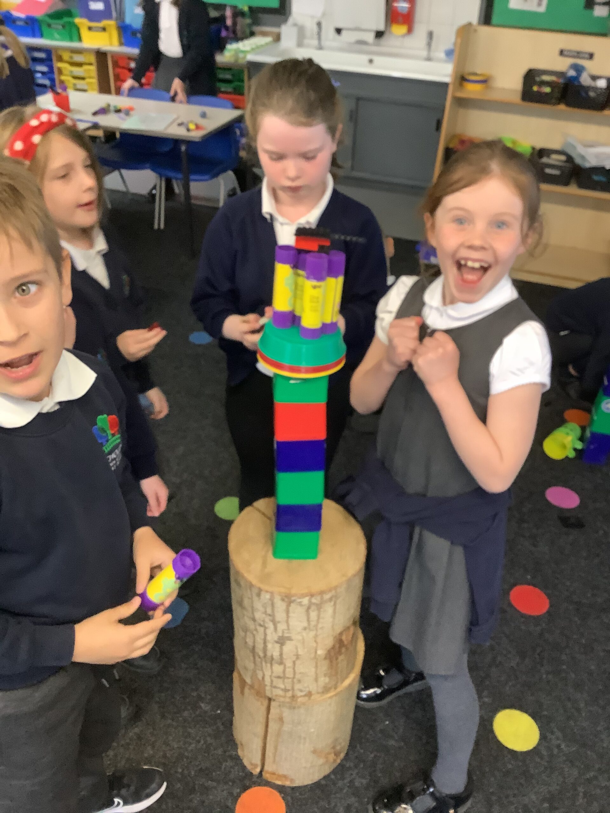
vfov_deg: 58.4
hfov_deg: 45.4
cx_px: 305
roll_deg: -1.8
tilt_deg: -34.9
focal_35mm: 31
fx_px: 728
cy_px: 406
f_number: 2.4
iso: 160
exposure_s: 1/60
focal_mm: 3.3
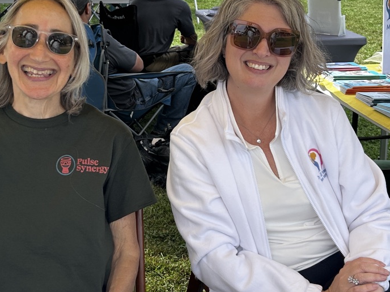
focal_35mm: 68
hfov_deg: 28.5
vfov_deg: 21.6
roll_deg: +0.4
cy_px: 141
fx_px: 766
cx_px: 162
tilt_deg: -16.9
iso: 50
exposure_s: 1/1468
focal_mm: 5.7
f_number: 1.5
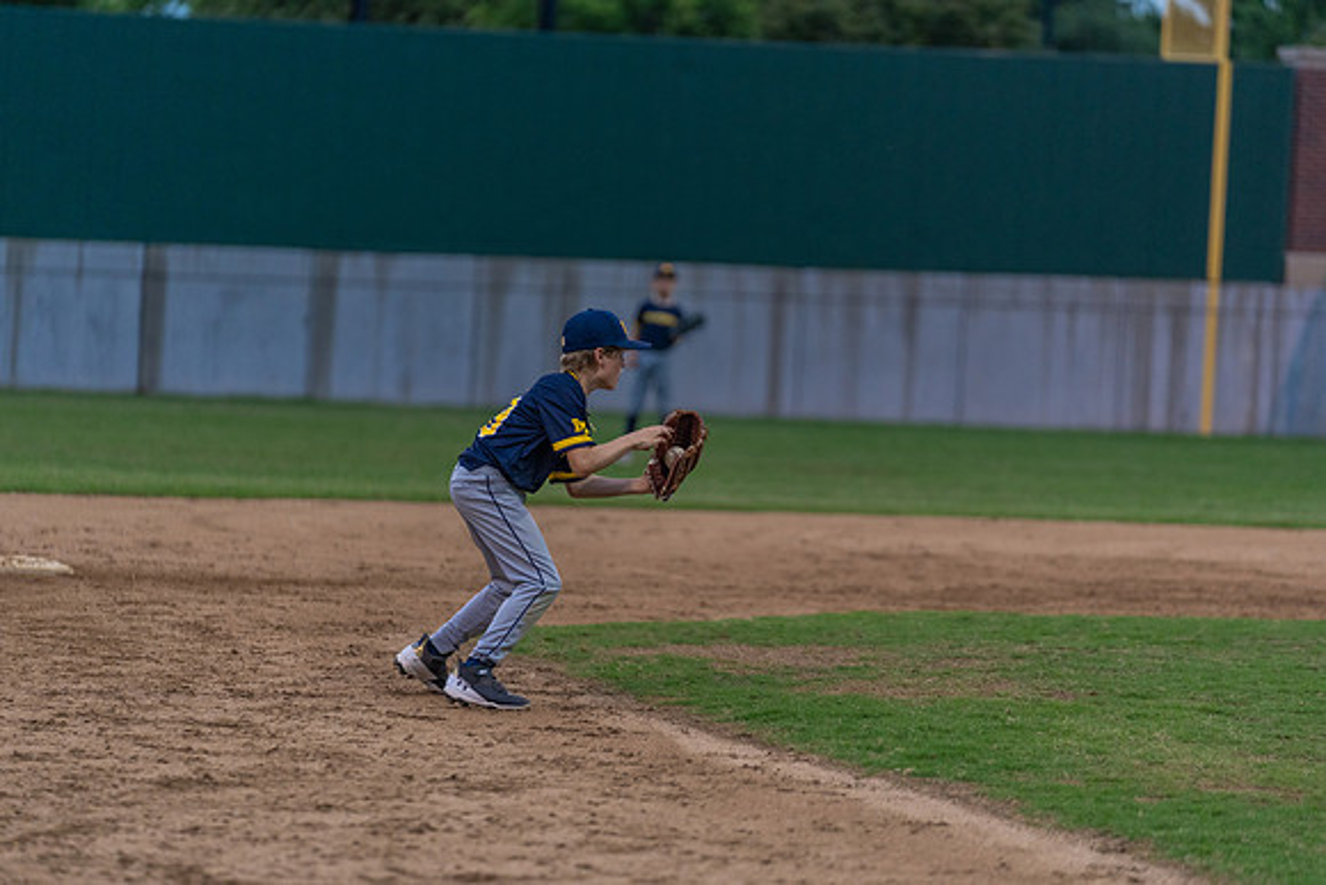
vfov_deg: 7.3
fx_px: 6963
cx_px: 663
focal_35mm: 189
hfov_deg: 10.9
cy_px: 442
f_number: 2.8
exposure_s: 1/1250
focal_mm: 189
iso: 1600
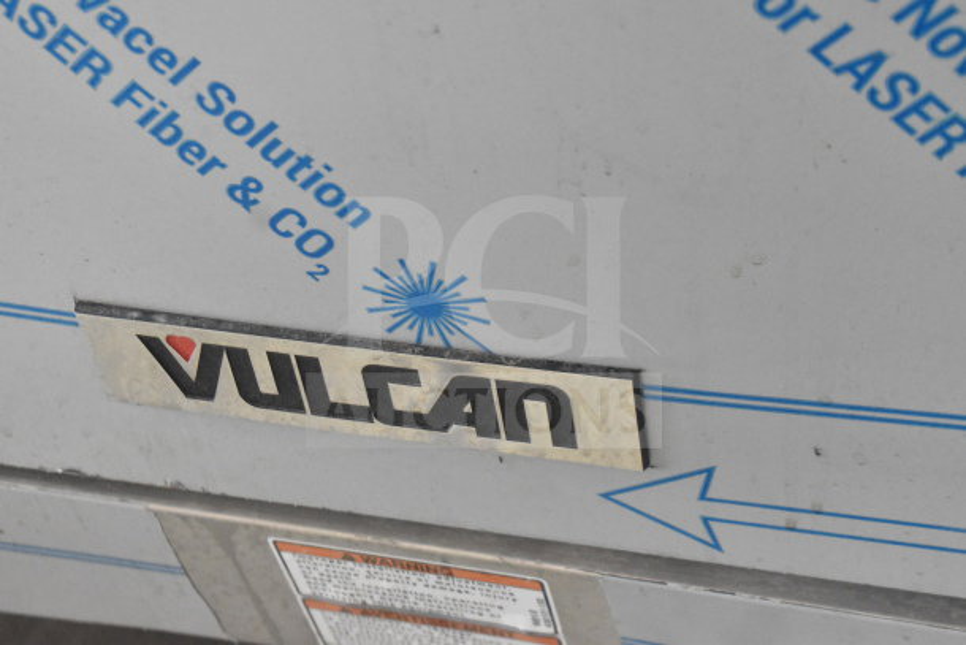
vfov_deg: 16.6
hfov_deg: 24.6
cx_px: 483
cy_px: 322
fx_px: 2214
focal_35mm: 82
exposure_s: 1/100
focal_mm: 55
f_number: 5.6
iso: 9000
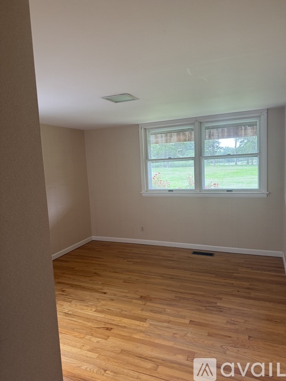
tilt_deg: -5.9
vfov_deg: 71.6
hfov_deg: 56.8
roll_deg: +2.7
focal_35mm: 24
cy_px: 190
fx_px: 264
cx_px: 143
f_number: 1.78
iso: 200
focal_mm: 6.76
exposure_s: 1/93
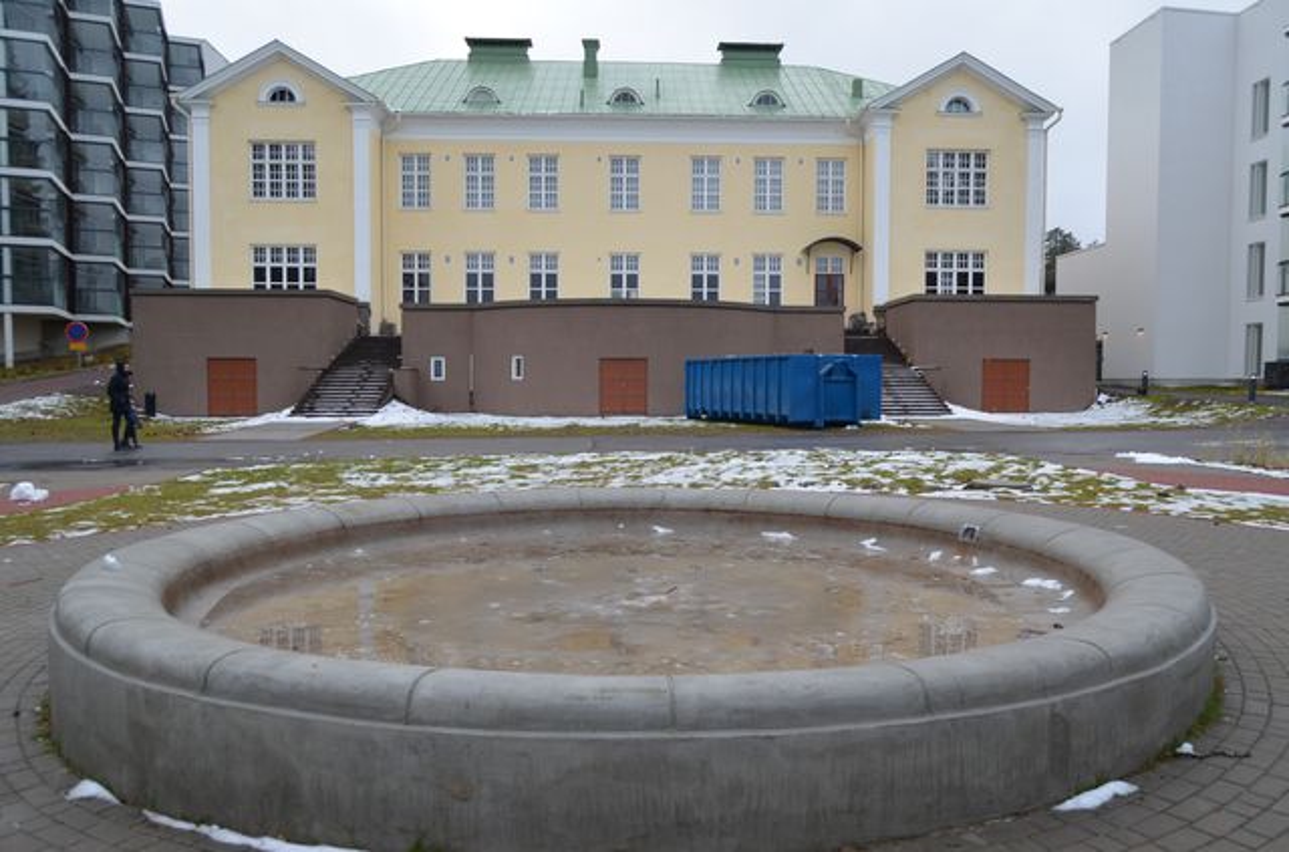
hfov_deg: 67.5
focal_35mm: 27
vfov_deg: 47.7
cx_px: 644
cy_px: 426
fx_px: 964
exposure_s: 1/125
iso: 200
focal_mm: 18
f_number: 5.6
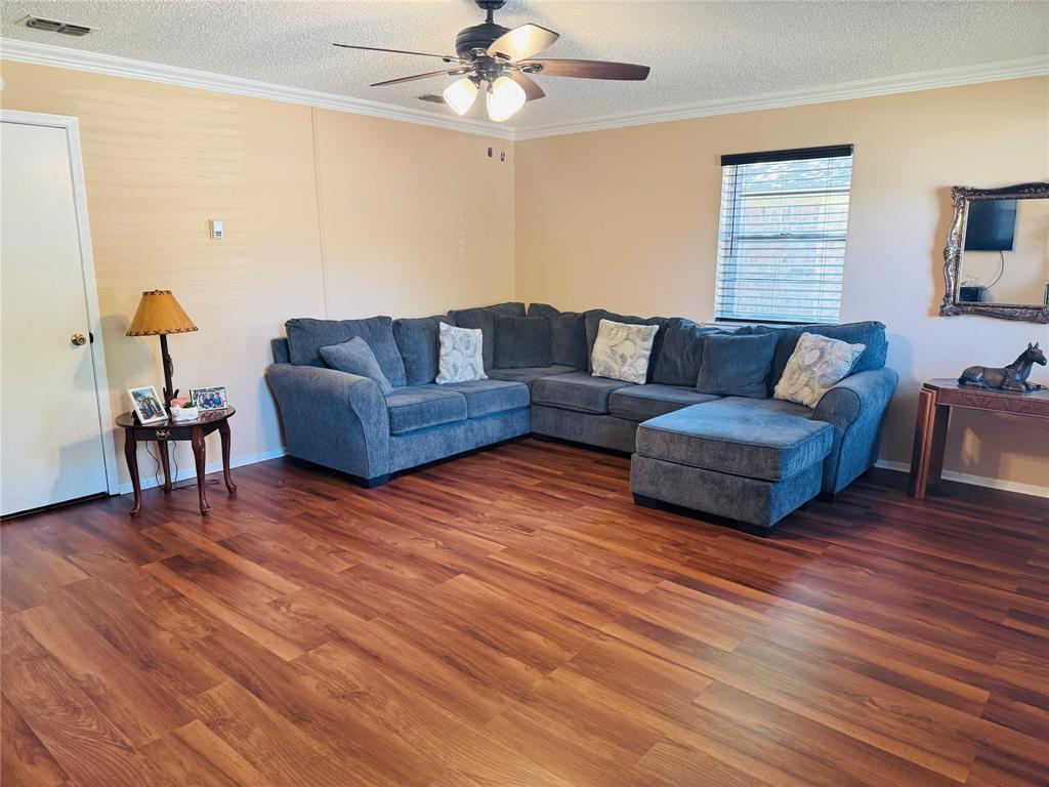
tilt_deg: -11.4
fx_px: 727
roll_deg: +0.4
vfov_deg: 56.8
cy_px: 394
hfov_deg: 71.6
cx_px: 524
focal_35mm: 24
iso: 250
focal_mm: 6.76
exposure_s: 1/60
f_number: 1.78
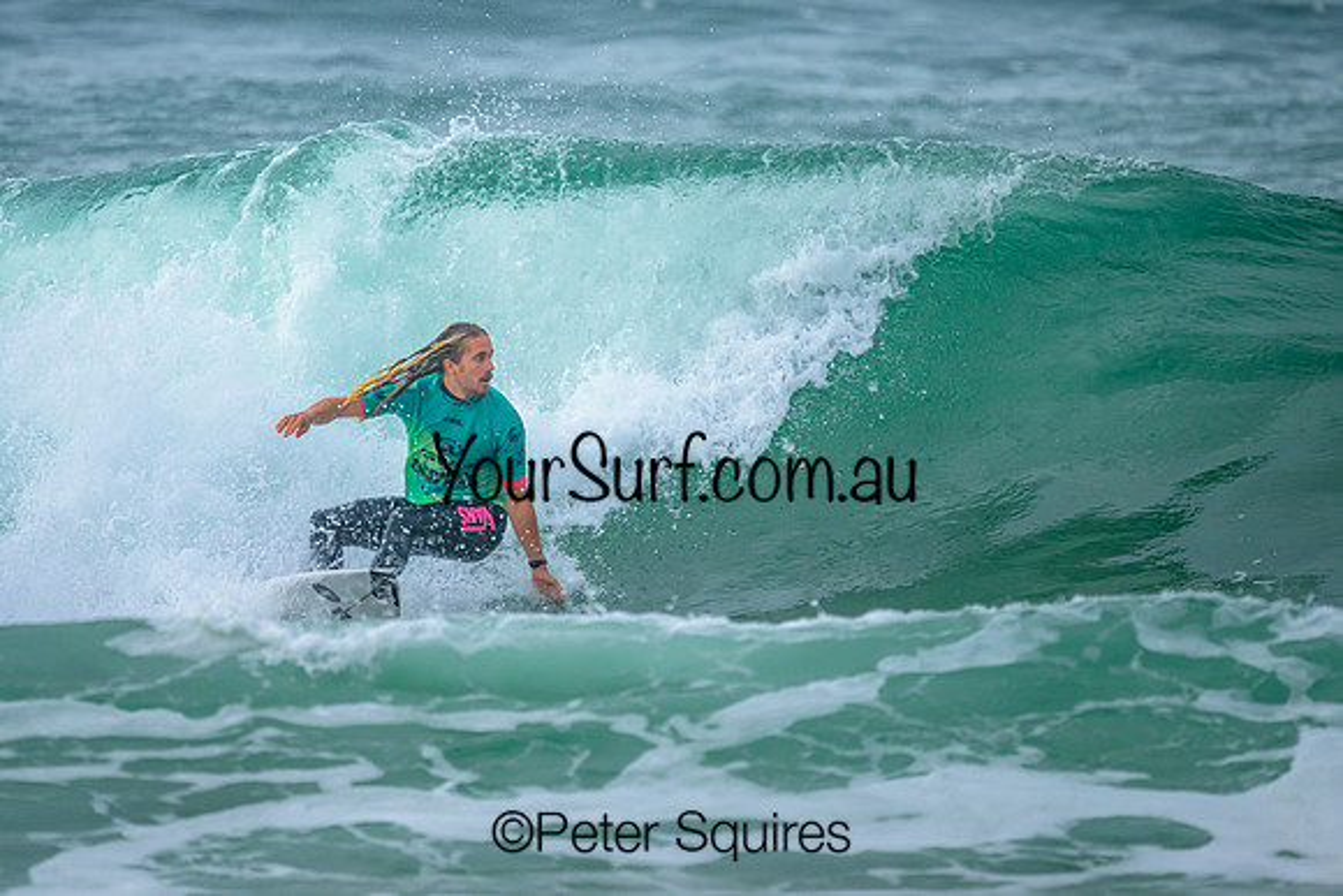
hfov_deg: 2.0
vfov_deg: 1.3
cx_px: 558
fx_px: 38837
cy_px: 313
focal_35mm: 1041
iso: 280
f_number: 6.3
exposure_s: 1/2000
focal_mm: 800
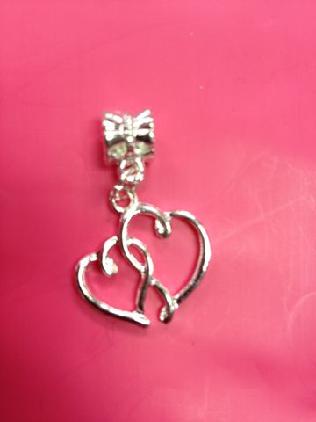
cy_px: 211
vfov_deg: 52.6
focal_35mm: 35
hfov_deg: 40.7
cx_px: 158
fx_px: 426
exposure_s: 1/20
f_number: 2.4
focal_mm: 4.28
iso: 64
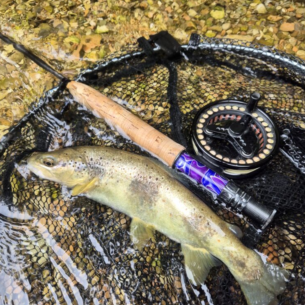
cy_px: 166
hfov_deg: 57.3
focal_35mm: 28
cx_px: 154
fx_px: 279
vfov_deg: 57.2
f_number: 1.8
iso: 40
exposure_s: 1/180
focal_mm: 5.4
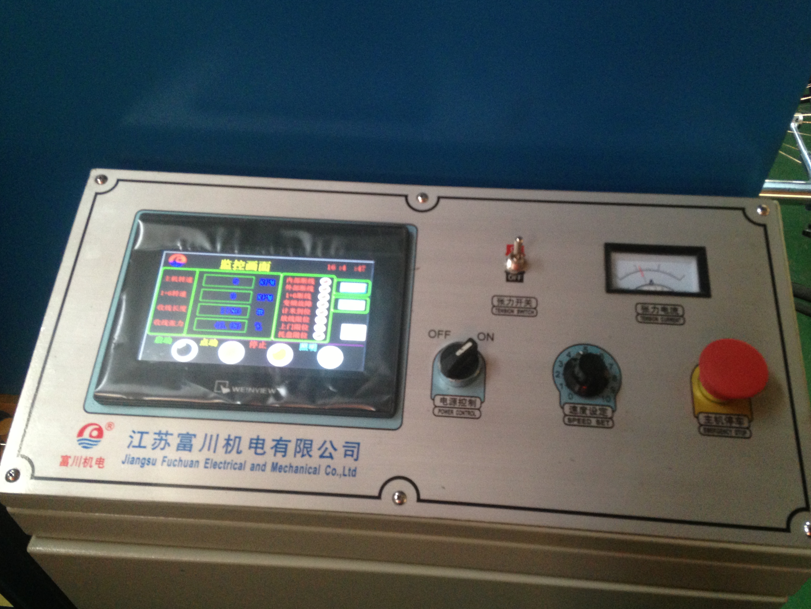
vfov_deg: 41.8
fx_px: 797
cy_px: 310
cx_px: 409
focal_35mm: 34
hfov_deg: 54.0
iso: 250
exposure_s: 1/20
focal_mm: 4.13
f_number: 2.4
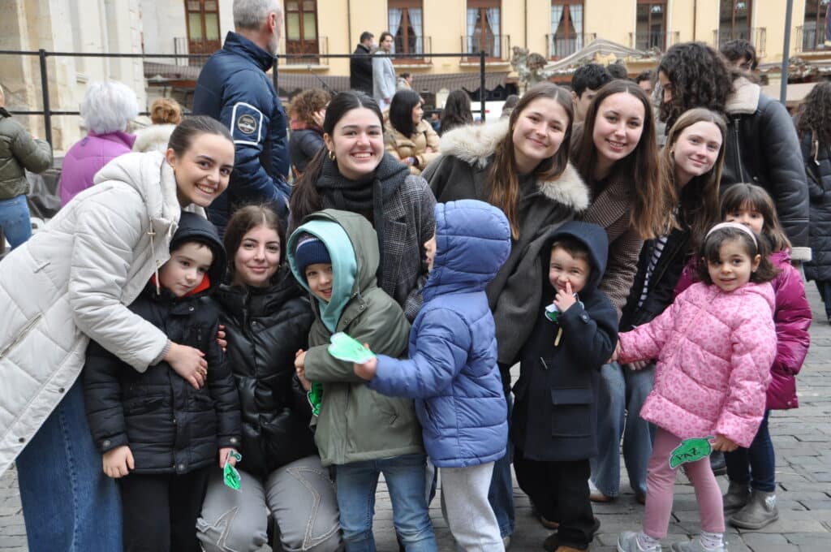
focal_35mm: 48
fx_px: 1107
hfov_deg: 41.2
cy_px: 276
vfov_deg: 28.0
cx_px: 416
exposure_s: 1/125
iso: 400
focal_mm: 32
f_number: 5.6
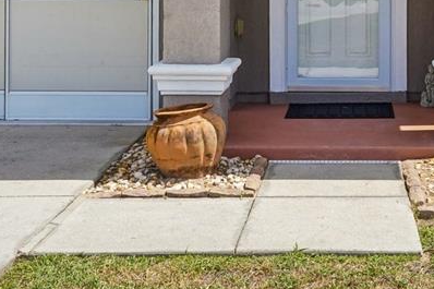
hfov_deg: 27.6
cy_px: -52
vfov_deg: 18.0
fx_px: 868
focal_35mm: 72
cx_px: 343
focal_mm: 28
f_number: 20
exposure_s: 1/160
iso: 800
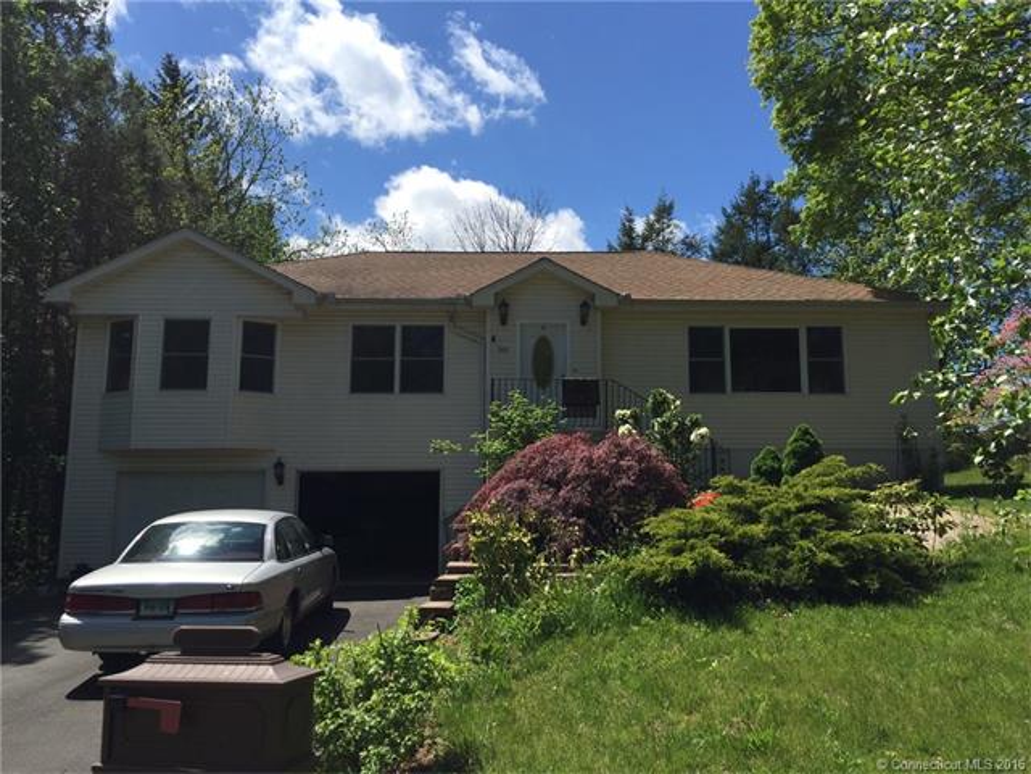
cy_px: 387
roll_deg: -1.6
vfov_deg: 48.2
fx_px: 864
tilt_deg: +7.8
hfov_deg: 61.7
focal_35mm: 29
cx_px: 516
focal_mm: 4.15
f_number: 2.2
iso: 32
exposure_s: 1/2198
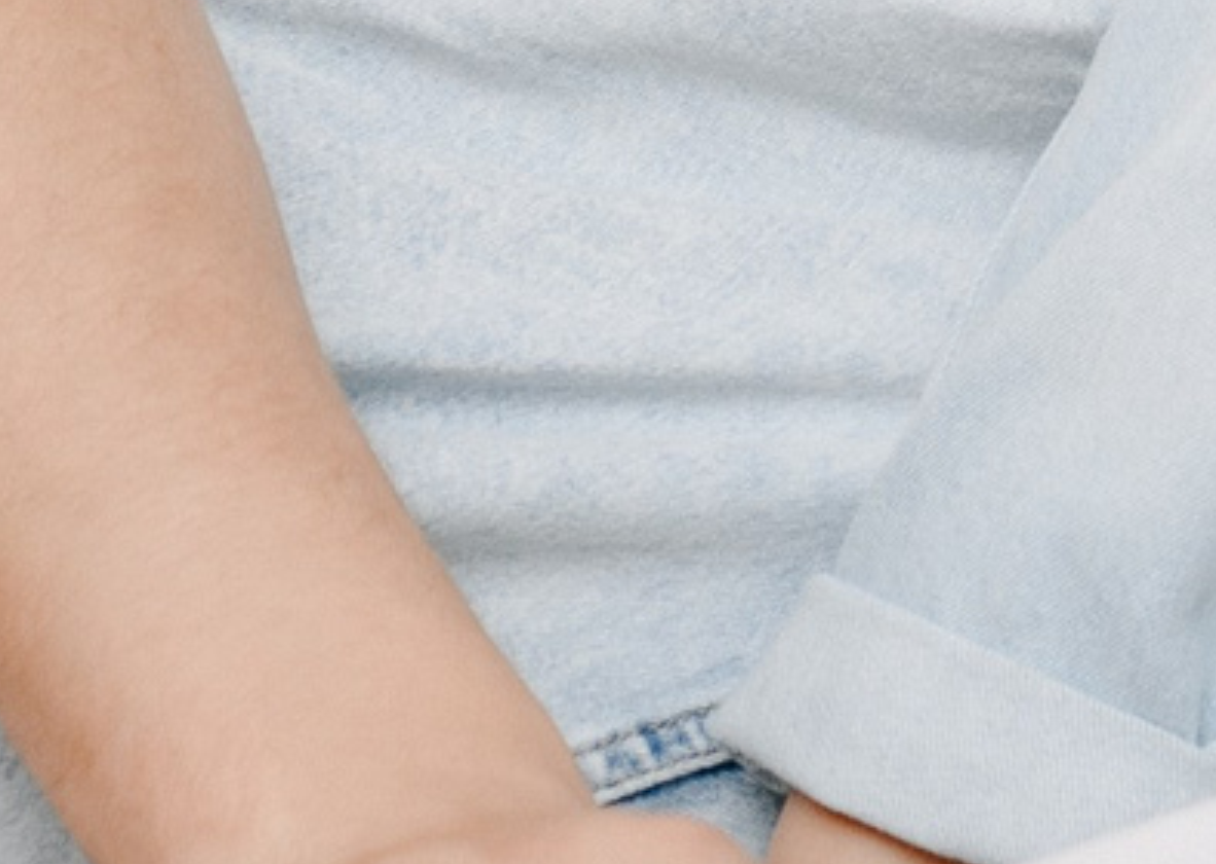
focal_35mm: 462
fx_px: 15928
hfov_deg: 4.4
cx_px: 1149
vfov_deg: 3.1
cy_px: -1595
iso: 160
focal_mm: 65
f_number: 3.5
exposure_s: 1/160
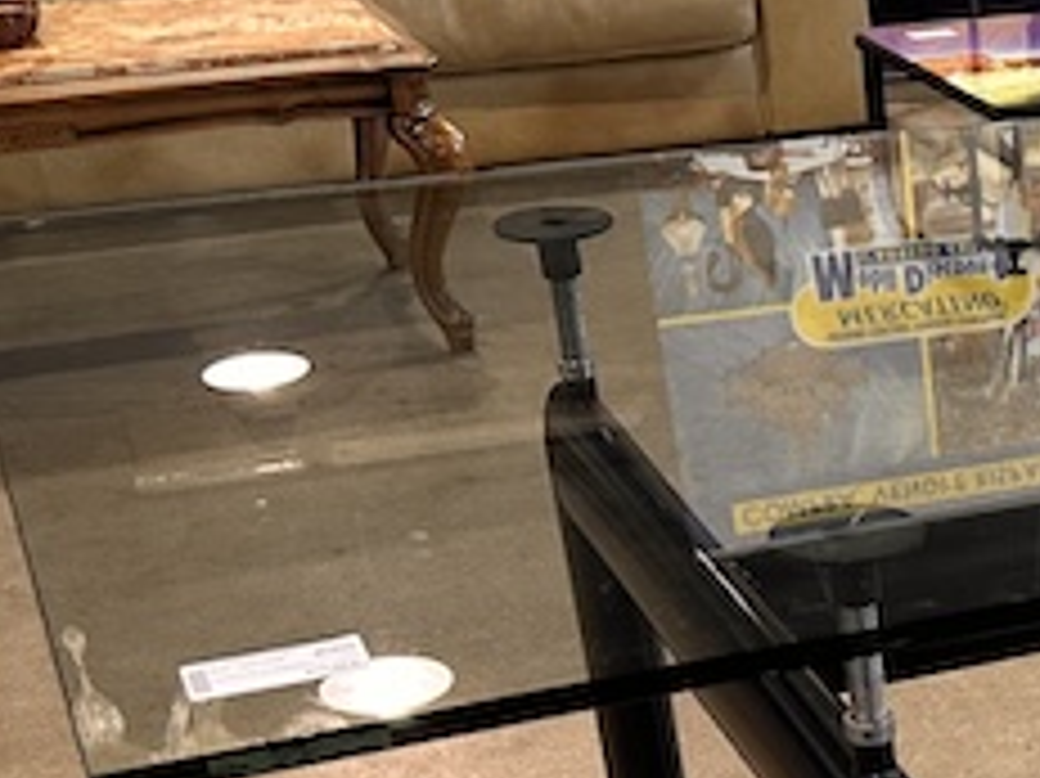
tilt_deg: -29.1
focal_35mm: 83
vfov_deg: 17.2
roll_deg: -3.5
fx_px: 2492
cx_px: 1652
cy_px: 868
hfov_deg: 19.7
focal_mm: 6.86
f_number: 1.78
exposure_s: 1/100
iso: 200
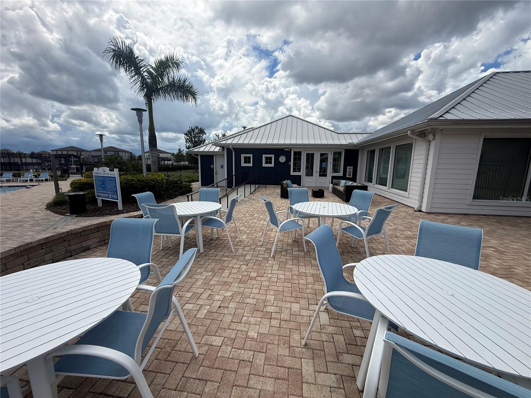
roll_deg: -1.2
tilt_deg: -9.6
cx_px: 266
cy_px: 199
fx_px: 215
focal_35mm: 14
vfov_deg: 85.7
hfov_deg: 102.1
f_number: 2.2
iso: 50
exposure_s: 1/2410
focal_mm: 2.22
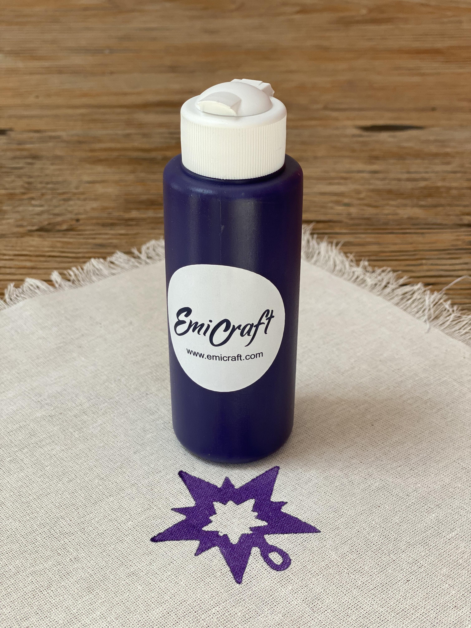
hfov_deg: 28.0
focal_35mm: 52
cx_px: 236
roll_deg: -0.9
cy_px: 314
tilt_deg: -31.5
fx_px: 943
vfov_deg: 36.8
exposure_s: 1/122
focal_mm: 6
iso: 80
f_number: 2
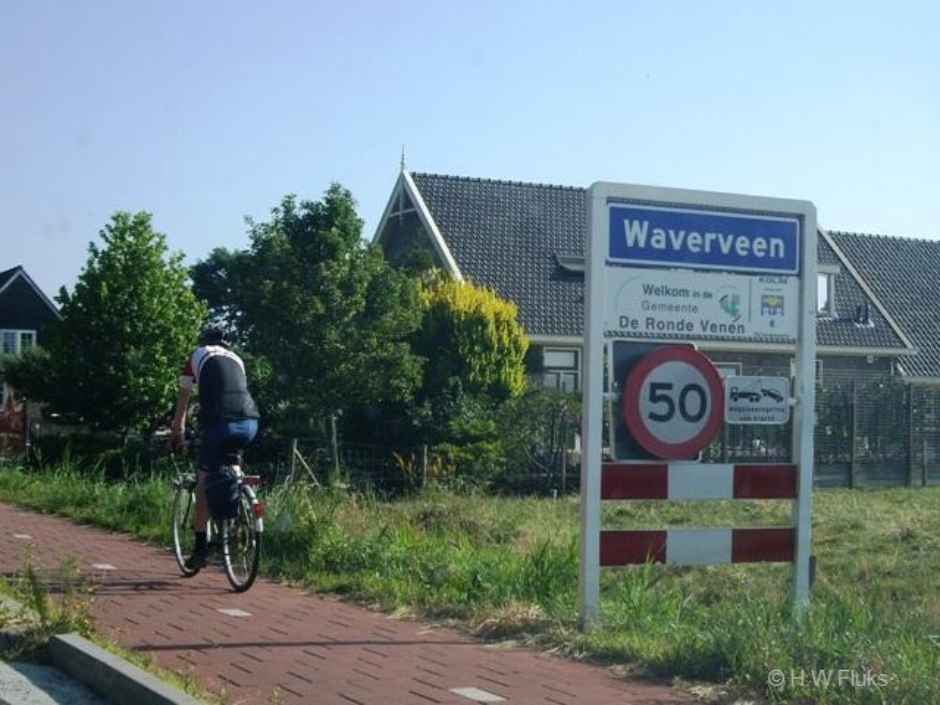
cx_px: 470
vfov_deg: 37.7
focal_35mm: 38
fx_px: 1032
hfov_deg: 49.0
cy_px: 352
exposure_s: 1/800
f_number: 2.8
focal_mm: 7.9
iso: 64
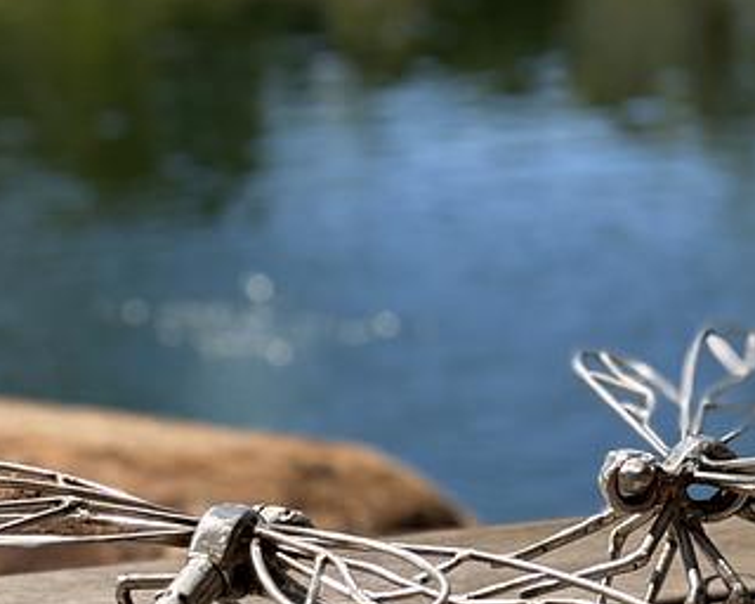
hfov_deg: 21.0
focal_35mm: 91
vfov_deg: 16.9
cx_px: 453
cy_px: 237
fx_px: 2033
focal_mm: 6.76
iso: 64
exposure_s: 1/4098
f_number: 1.78
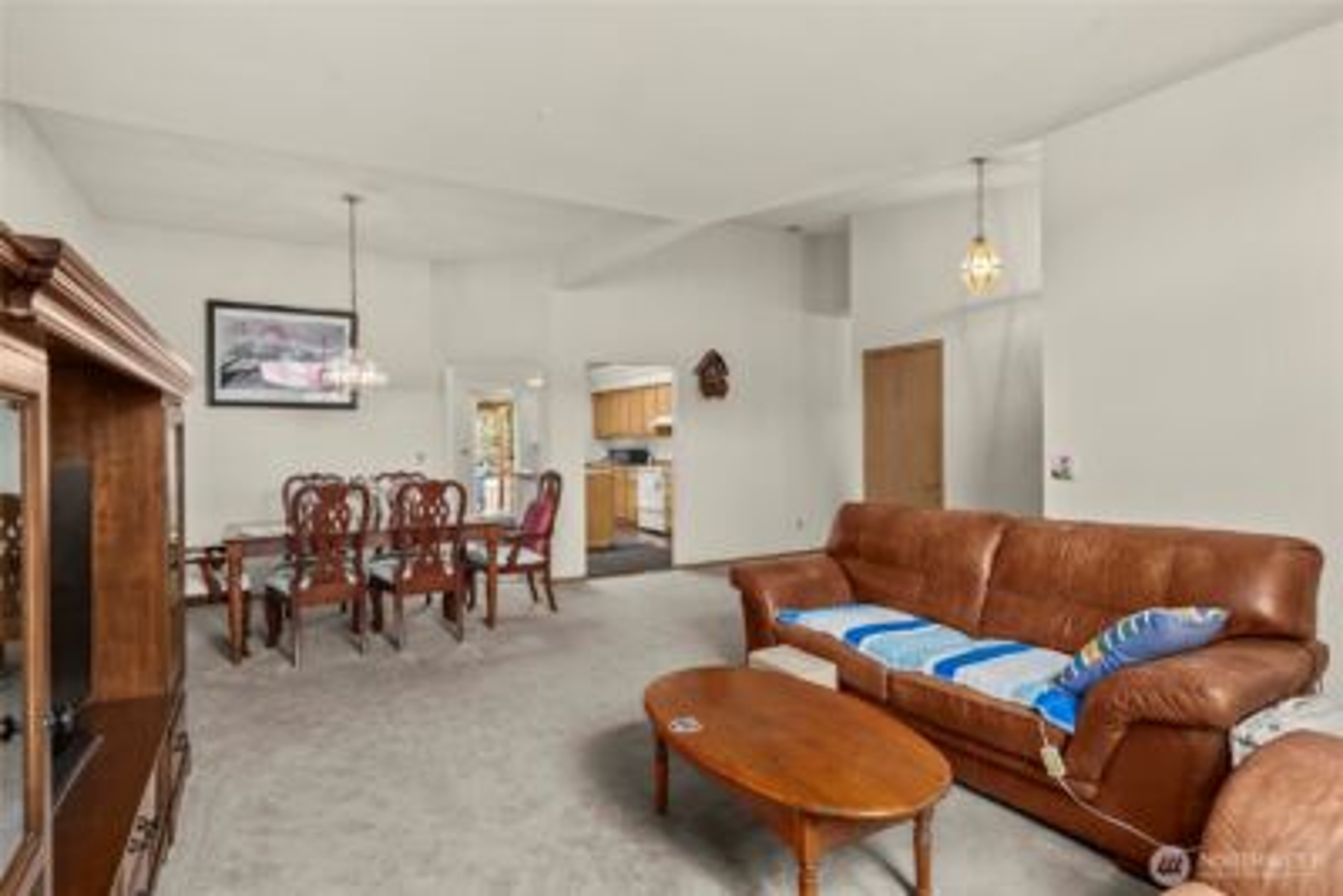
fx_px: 672
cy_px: 448
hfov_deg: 90.0
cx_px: 672
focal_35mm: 18
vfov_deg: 67.4
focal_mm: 18
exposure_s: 1/4
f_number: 7.1
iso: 1000
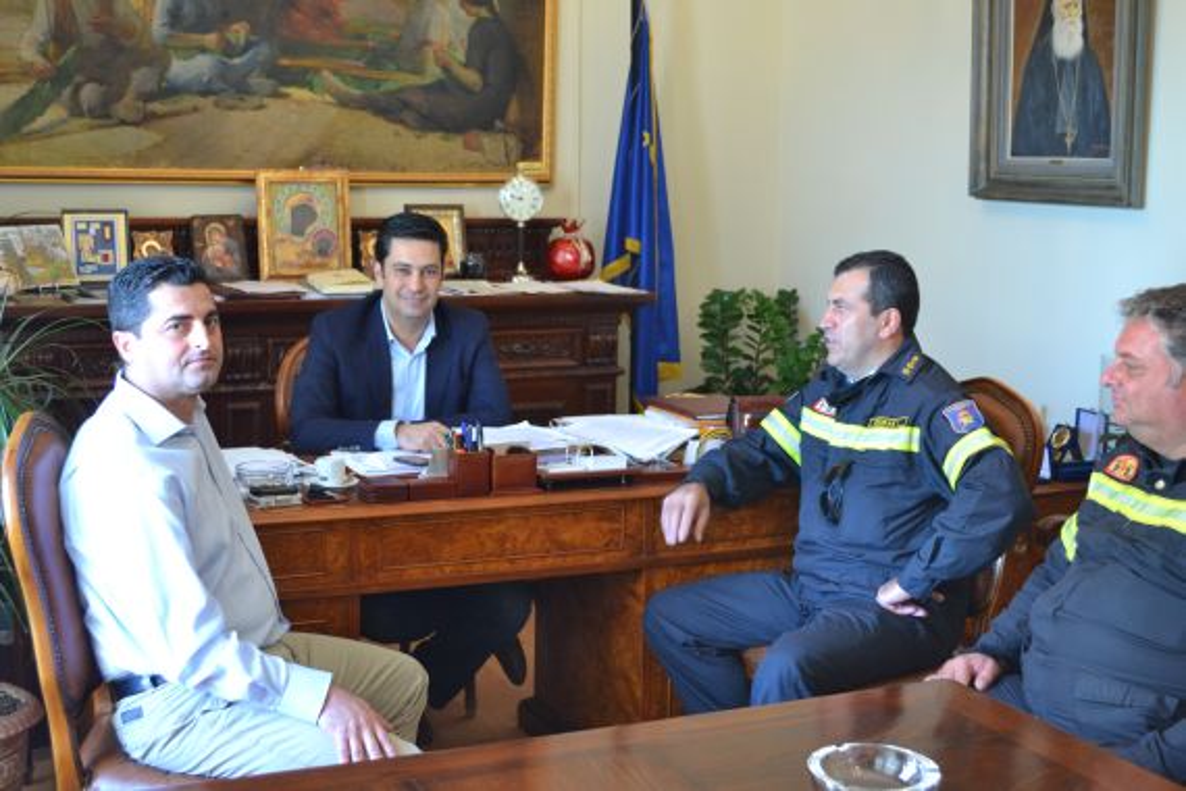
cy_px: 396
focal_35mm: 48
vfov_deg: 28.1
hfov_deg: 41.1
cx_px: 593
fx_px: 1581
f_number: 4.8
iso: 450
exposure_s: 1/15
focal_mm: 32
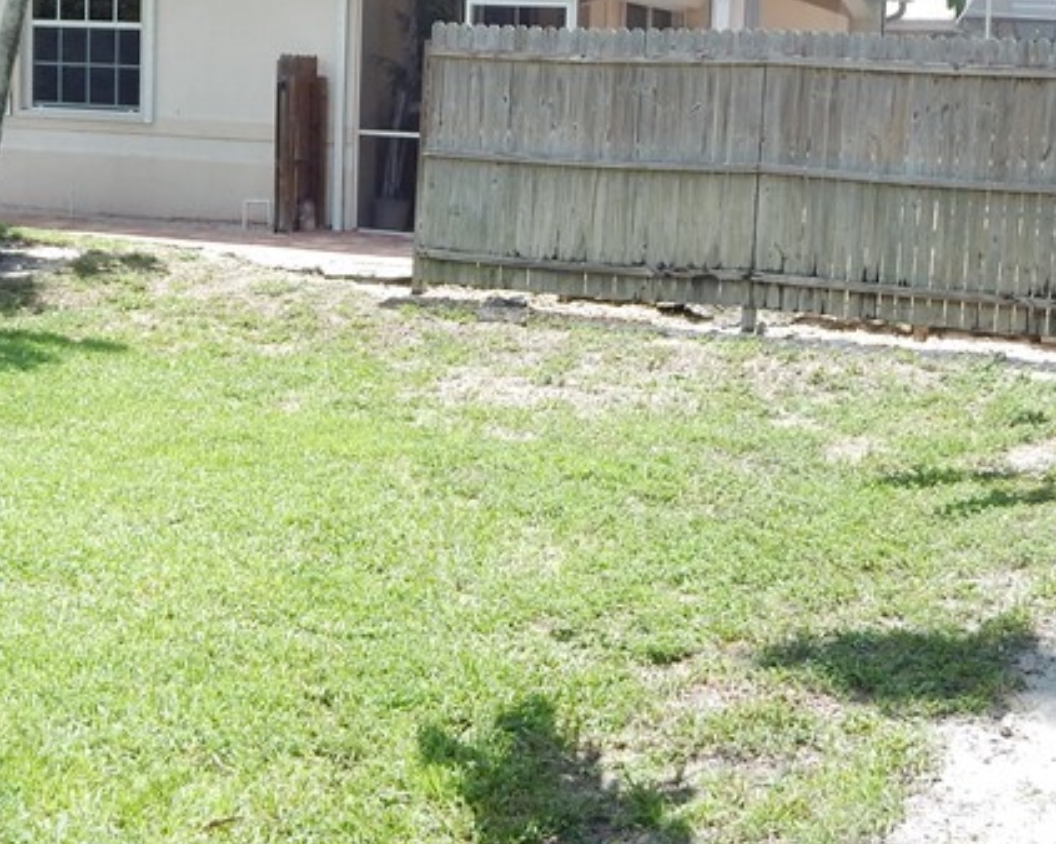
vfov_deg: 28.9
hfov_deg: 35.9
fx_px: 1624
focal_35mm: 52
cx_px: 609
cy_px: 262
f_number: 3
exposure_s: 1/640
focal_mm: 4
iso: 125
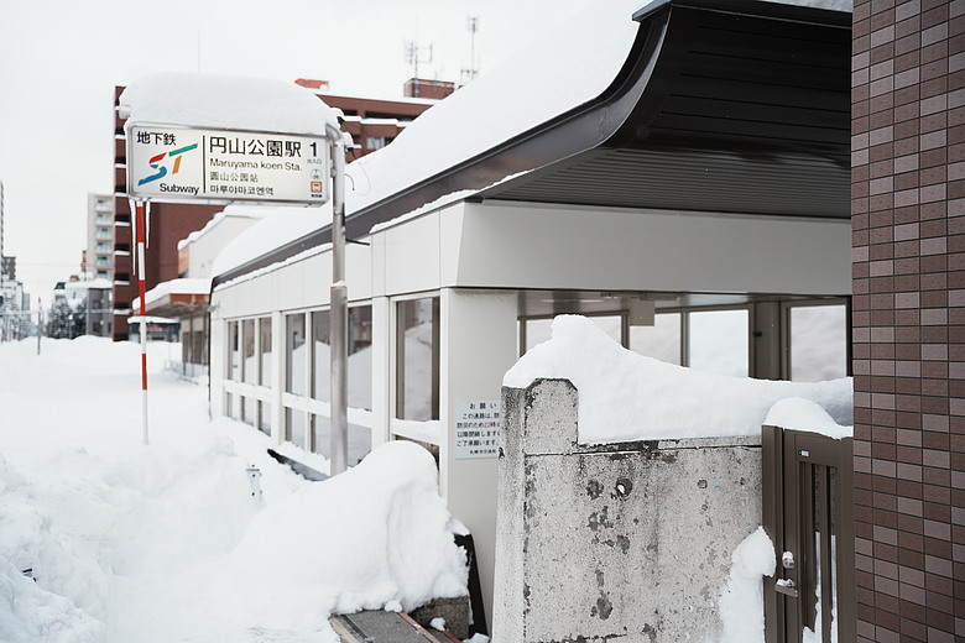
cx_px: 482
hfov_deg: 48.4
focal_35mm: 40
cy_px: 322
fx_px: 1075
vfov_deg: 33.3
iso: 125
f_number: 2.8
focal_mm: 40.1
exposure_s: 1/640
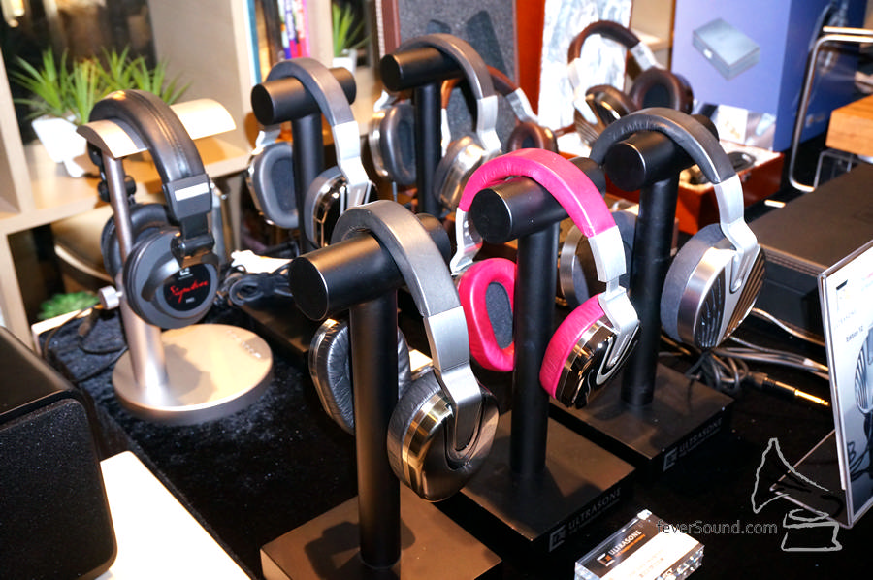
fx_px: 908
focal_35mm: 38
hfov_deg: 51.3
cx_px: 436
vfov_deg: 35.4
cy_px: 290
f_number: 5.6
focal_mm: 25
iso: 1600
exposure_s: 1/40
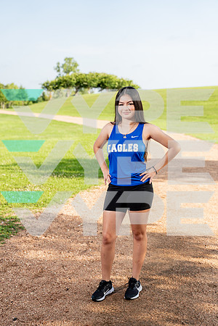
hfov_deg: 22.6
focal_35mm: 60
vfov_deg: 33.4
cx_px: 109
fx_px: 545
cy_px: 163
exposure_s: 1/250
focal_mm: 60
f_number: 4
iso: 100
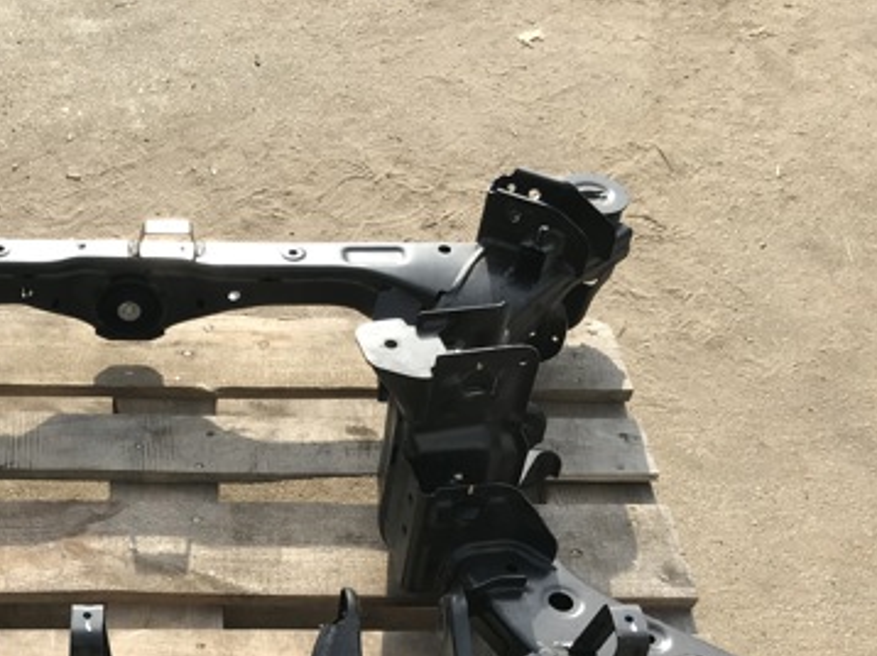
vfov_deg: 28.5
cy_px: 518
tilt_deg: -52.7
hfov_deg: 36.9
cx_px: 176
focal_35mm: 50
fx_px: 1266
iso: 20
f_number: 1.8
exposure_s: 1/791
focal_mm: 3.99
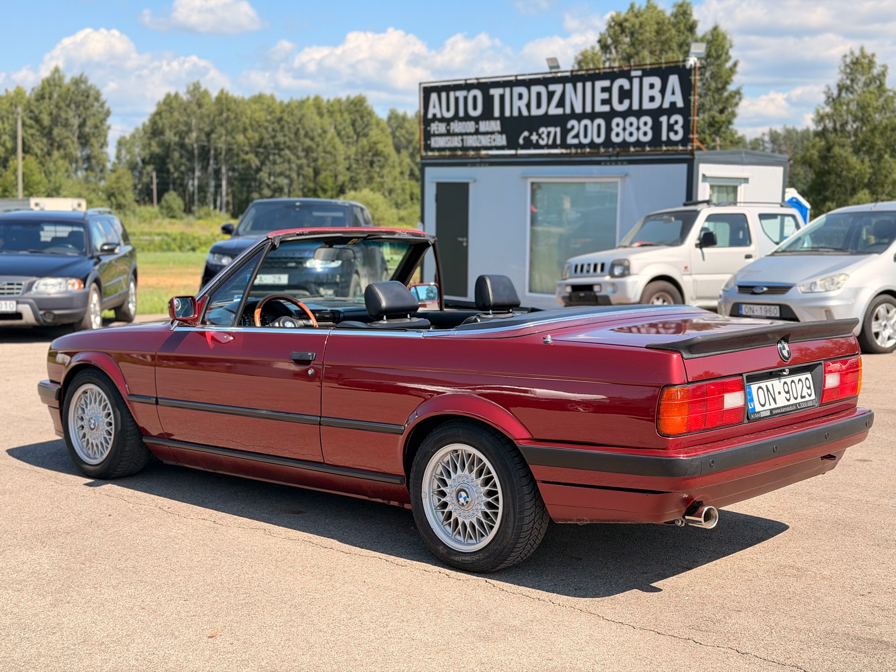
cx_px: 448
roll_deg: -0.1
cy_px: 336
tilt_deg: -6.3
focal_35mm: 48
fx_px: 1242
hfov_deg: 39.7
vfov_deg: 30.3
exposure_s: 1/1838
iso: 100
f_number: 1.78
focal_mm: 6.76
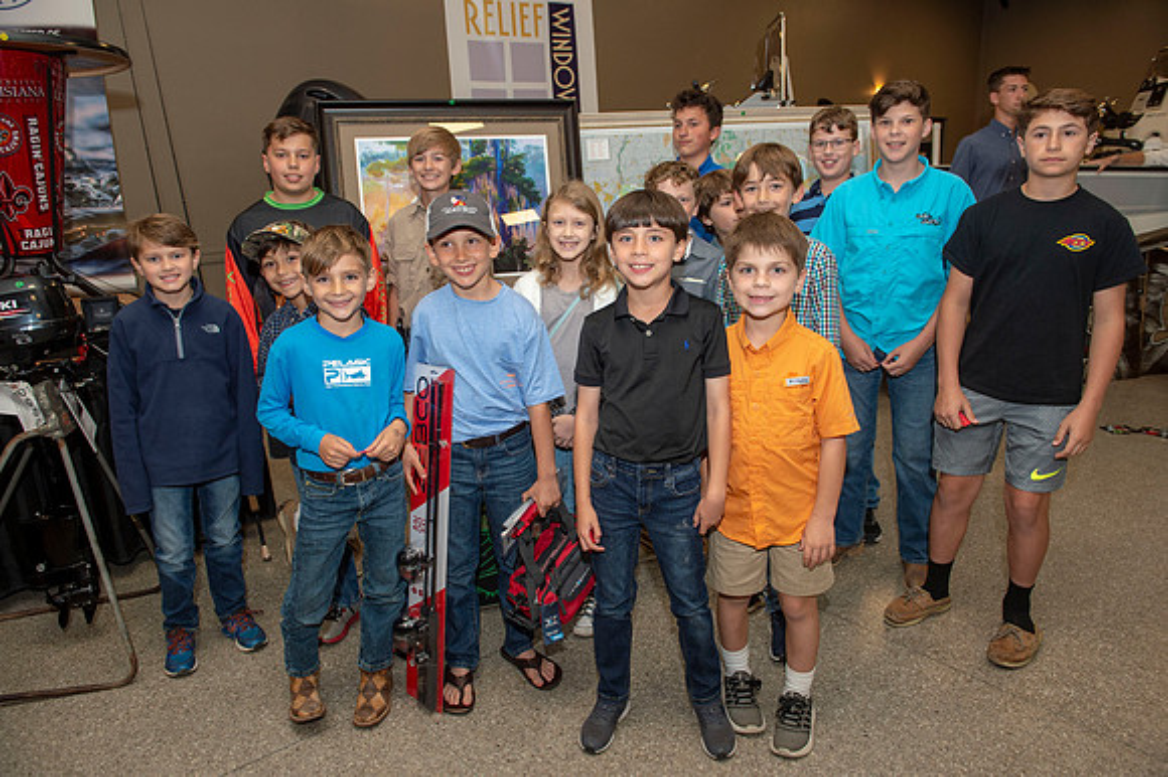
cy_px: 388
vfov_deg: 53.1
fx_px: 778
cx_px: 584
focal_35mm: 24
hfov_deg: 73.8
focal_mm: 24
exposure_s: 1/160
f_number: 5
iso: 800
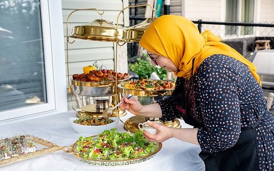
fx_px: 366
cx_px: 137
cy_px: 90
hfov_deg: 41.1
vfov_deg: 26.3
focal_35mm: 49
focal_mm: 47
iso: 250
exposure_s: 1/250
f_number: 5.6
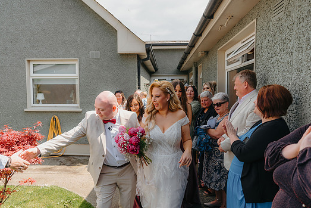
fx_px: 233
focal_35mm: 27
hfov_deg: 67.3
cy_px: 113
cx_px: 150
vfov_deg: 47.9
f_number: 2.8
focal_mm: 24
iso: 160
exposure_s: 1/1600
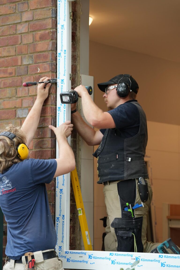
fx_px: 862
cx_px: 90
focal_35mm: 115
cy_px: 135
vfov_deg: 17.8
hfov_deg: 11.9
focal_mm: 115
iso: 400
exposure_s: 1/160
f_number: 4
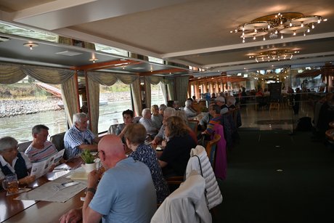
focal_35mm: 28
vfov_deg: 46.4
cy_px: 112
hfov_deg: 65.5
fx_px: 260
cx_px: 167
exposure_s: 1/250
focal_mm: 28
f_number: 4
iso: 220
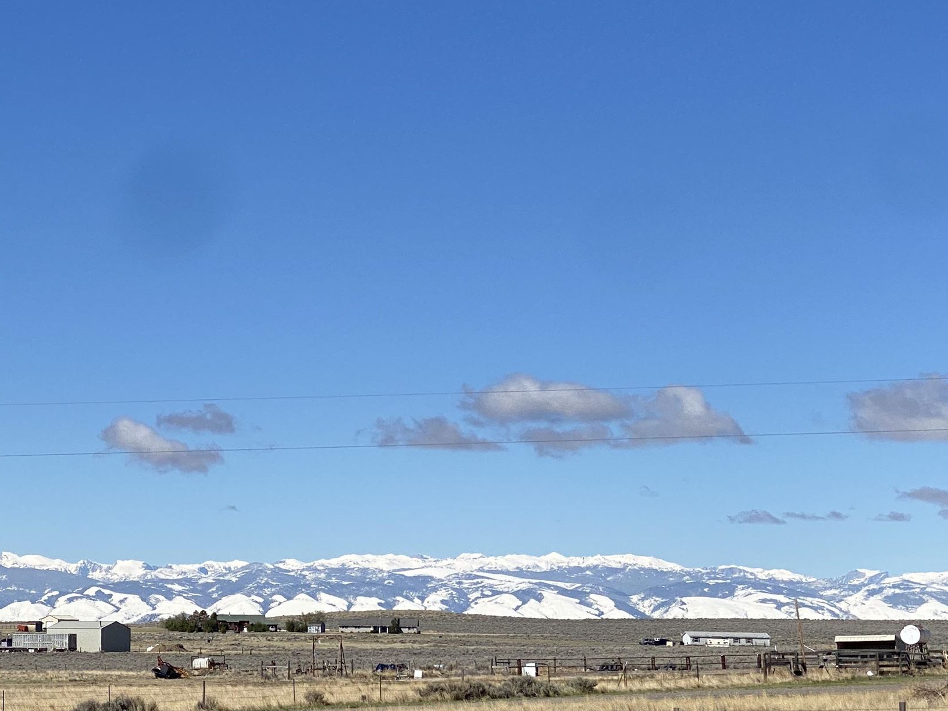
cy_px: 289
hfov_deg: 19.8
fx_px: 2684
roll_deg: -0.2
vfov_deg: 15.1
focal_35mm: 98
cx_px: 181
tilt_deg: +7.8
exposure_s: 1/2660
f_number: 2
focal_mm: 6
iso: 20
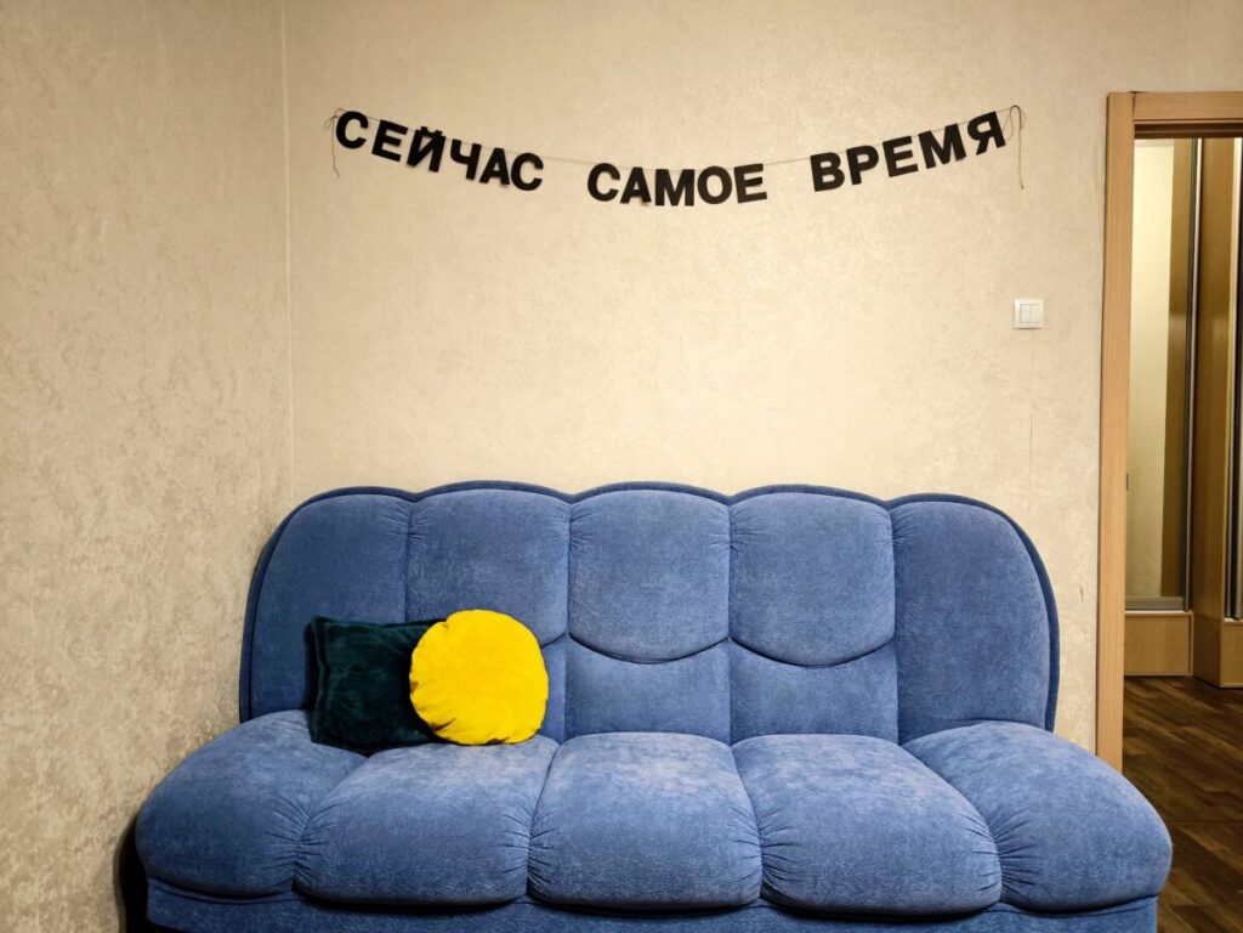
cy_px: 466
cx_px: 622
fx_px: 862
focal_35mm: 24
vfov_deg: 56.8
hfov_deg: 71.6
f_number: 1.9
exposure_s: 1/99.9
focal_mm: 6.92
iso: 2500
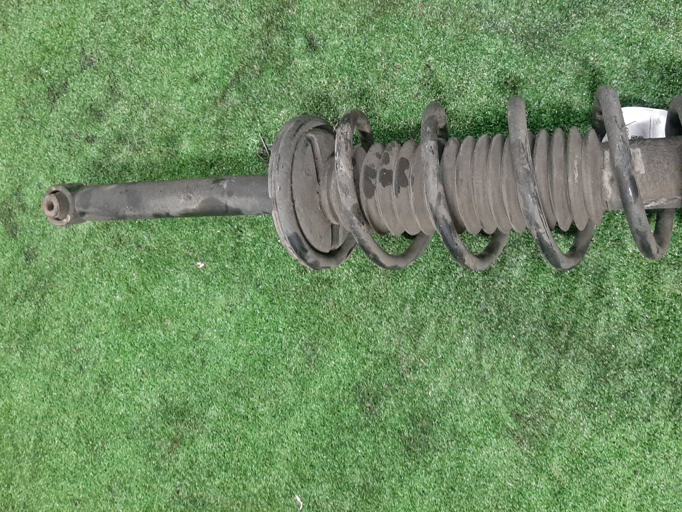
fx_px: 650
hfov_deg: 55.0
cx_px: 403
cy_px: 191
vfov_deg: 42.6
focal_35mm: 33
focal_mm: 3.93
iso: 272
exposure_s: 1/25
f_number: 1.7
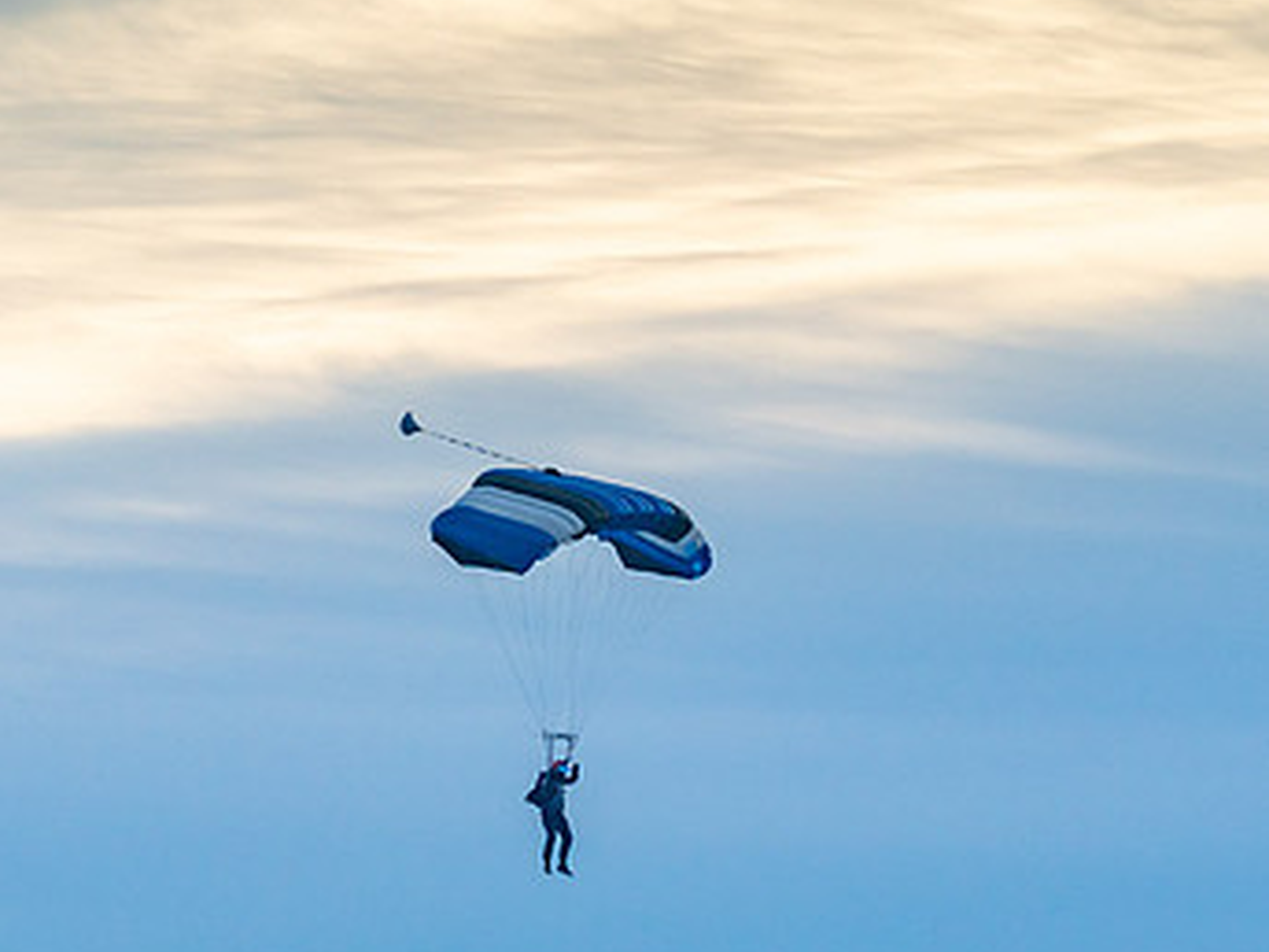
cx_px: 674
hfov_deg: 5.1
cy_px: 770
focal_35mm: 389
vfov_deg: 3.8
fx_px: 14260
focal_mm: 200
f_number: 6.3
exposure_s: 1/250
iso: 1000
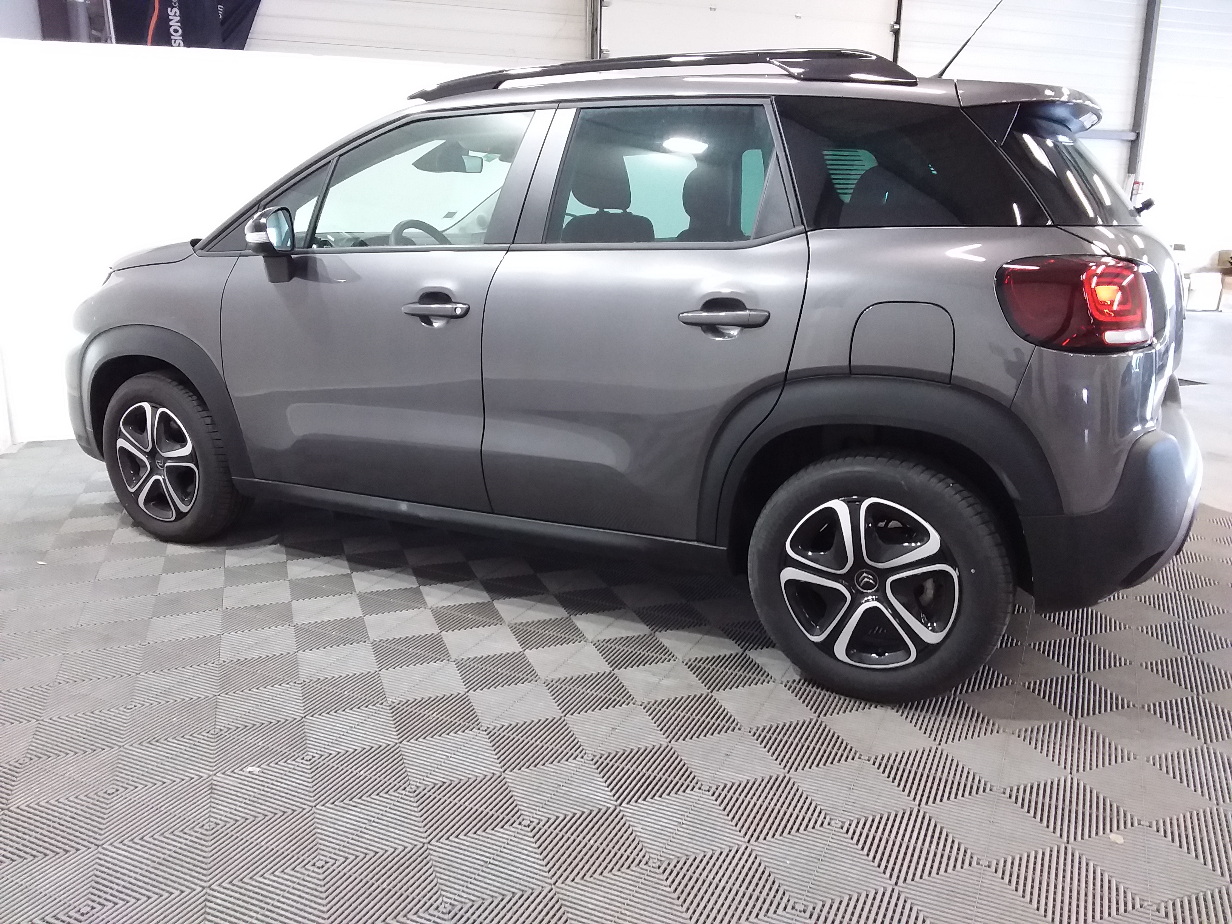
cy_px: 462
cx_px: 616
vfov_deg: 49.7
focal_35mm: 28
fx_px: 997
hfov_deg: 63.4
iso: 200
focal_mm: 2.91
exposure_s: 1/25
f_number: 1.9
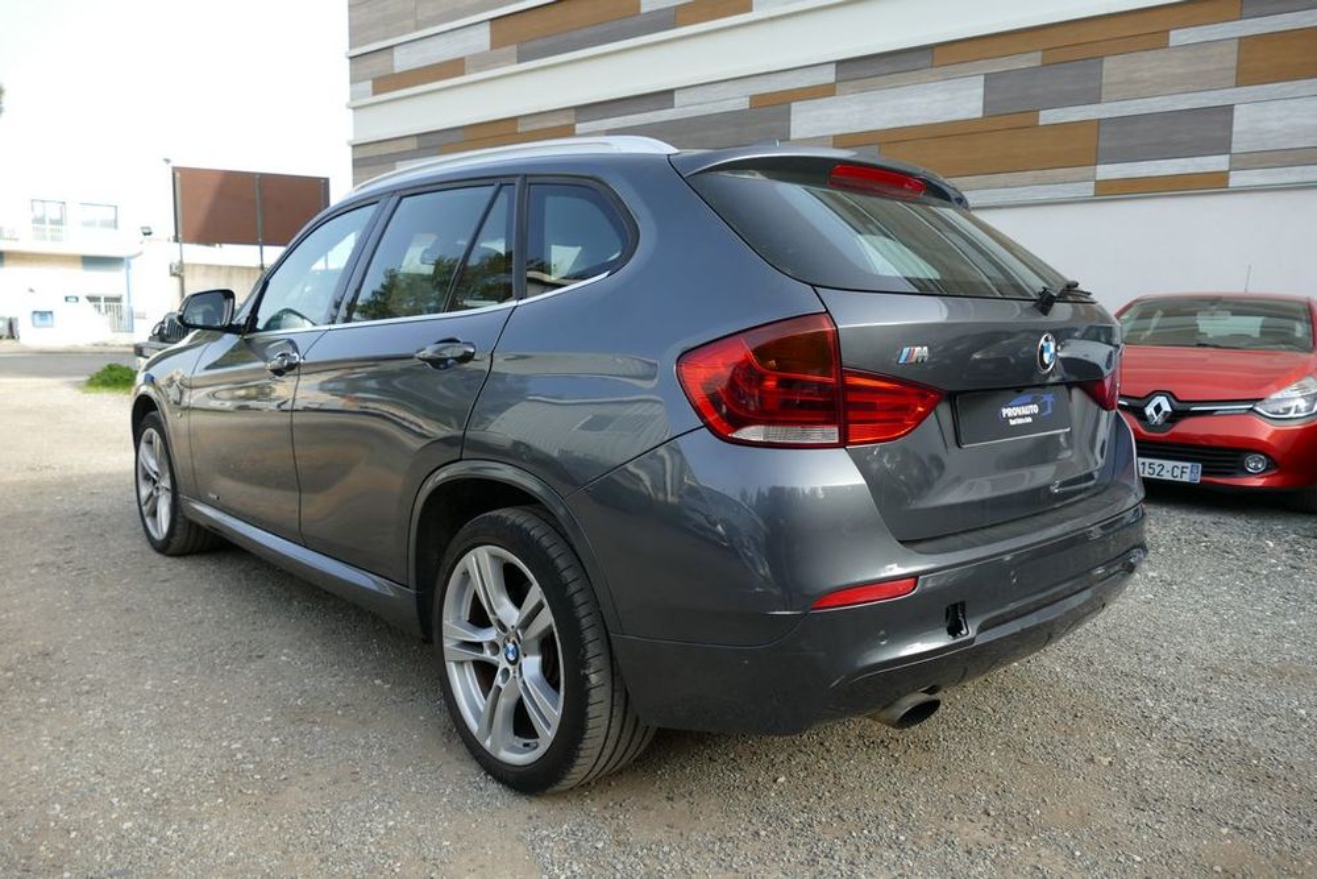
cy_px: 440
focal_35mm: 25
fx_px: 915
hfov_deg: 71.5
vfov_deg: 51.3
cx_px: 658
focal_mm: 9.12
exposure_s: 1/400
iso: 125
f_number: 2.8
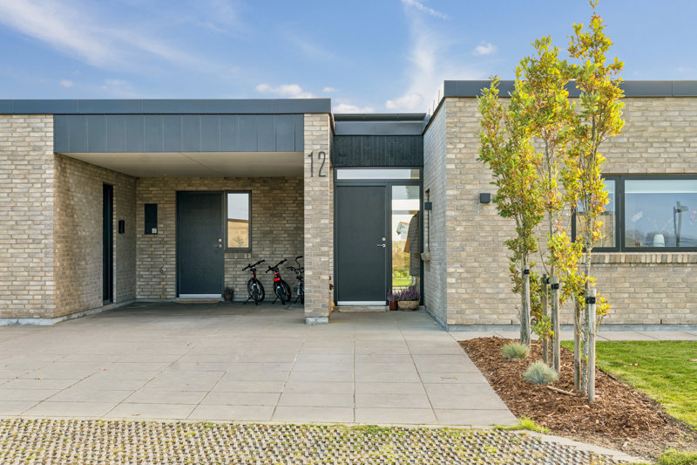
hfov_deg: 38.2
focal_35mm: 52
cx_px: 348
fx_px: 1007
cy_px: 232
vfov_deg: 26.0
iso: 200
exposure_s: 1/80
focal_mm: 35
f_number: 8
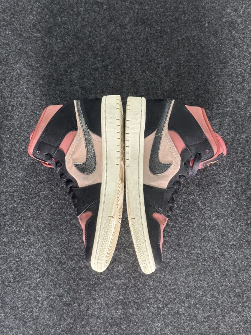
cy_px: 168
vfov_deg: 39.6
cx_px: 126
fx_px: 464
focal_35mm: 48
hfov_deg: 30.3
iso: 250
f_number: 1.78
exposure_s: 1/50
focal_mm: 6.86
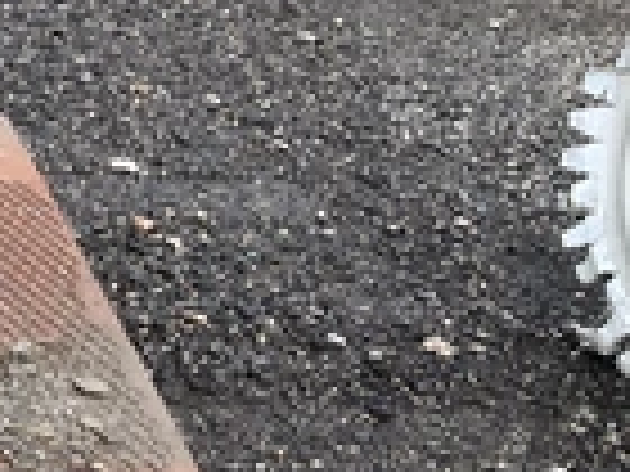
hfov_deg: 20.7
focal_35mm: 83
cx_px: -261
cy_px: 584
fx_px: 1511
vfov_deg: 16.9
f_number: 1.8
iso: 25
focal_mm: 3
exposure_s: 1/378
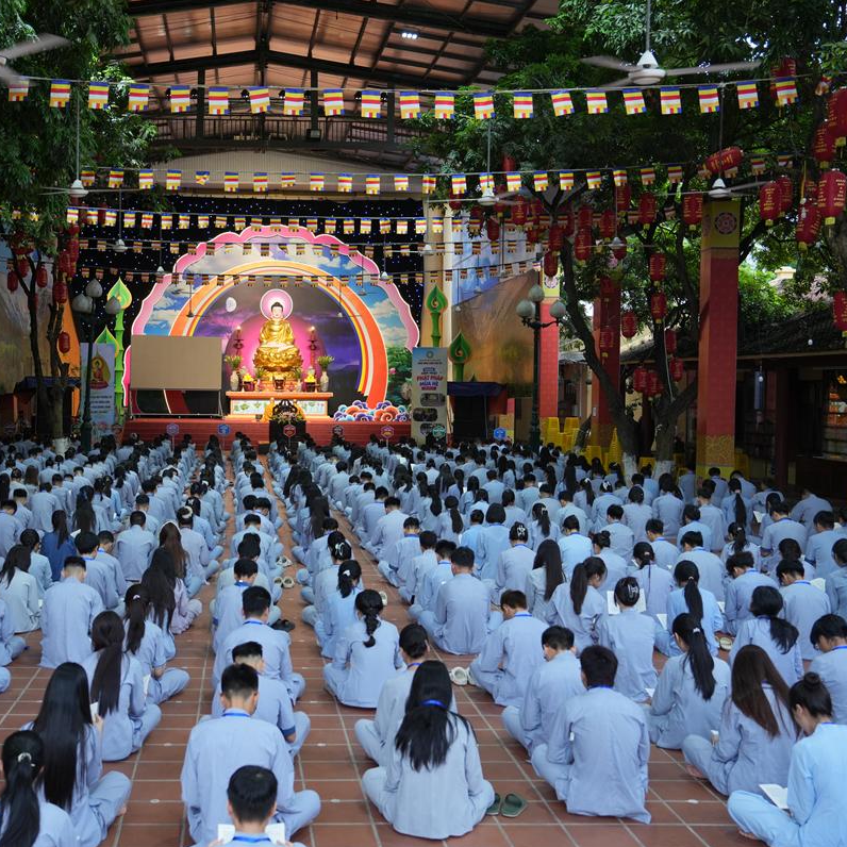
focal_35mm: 41
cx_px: 268
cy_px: 425
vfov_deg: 40.9
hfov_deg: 40.3
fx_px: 1135
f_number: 3.5
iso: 800
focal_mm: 32
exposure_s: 1/125
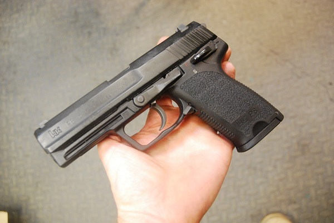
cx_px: 167
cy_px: 112
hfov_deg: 67.3
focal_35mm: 27
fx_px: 251
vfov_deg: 48.0
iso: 1100
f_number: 3.5
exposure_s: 1/30
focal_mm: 18
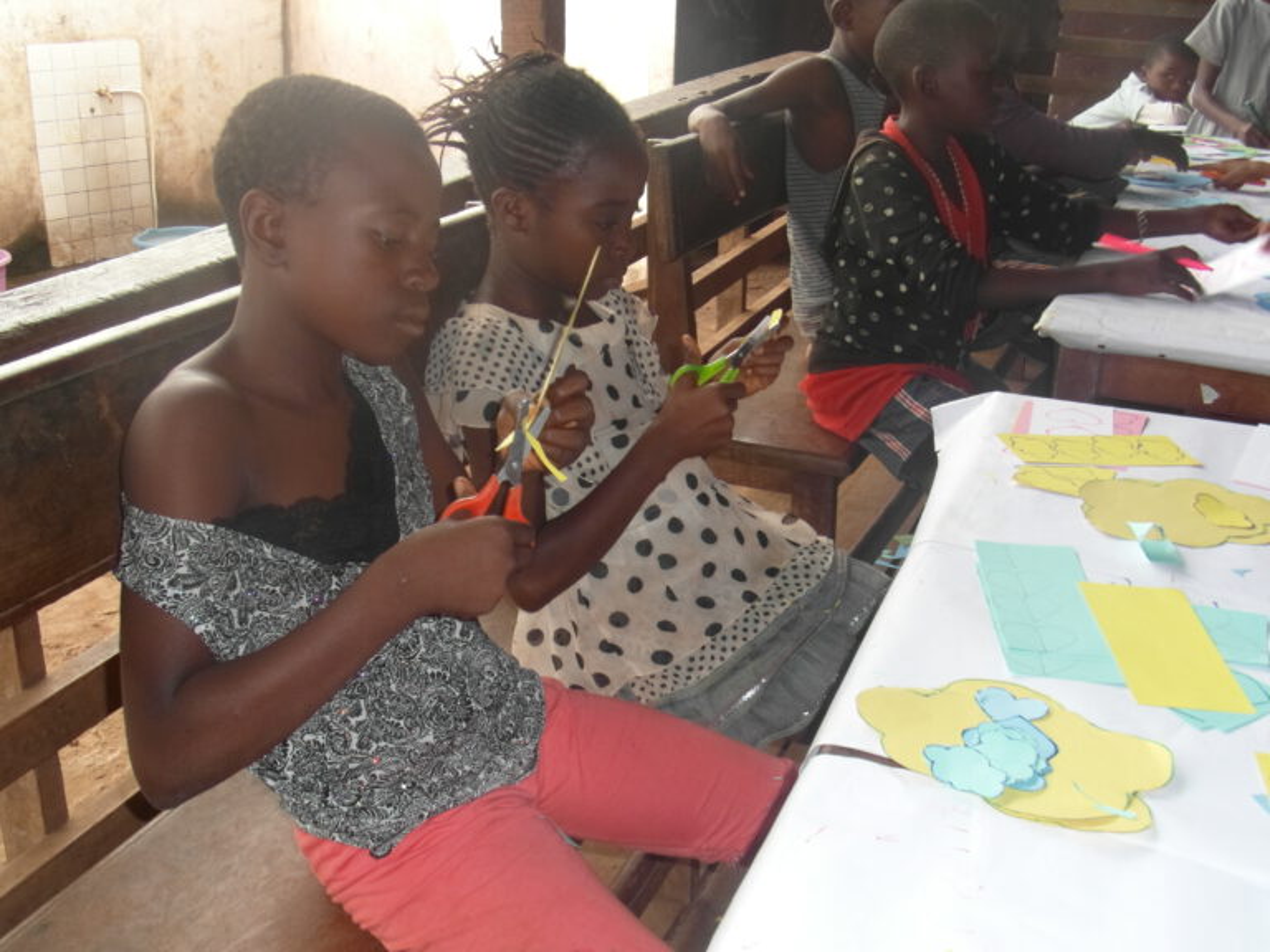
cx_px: 635
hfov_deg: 45.8
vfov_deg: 35.1
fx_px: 1504
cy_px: 476
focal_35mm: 41
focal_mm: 6.8
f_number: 3.6
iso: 120
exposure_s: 1/30
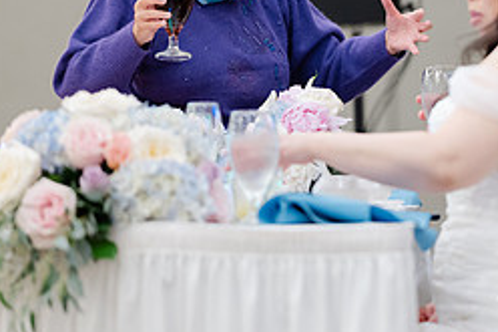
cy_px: 57
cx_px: 424
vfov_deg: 6.9
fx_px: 2751
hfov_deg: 10.3
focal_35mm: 199
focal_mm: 85
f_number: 1.8
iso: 800
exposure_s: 1/125
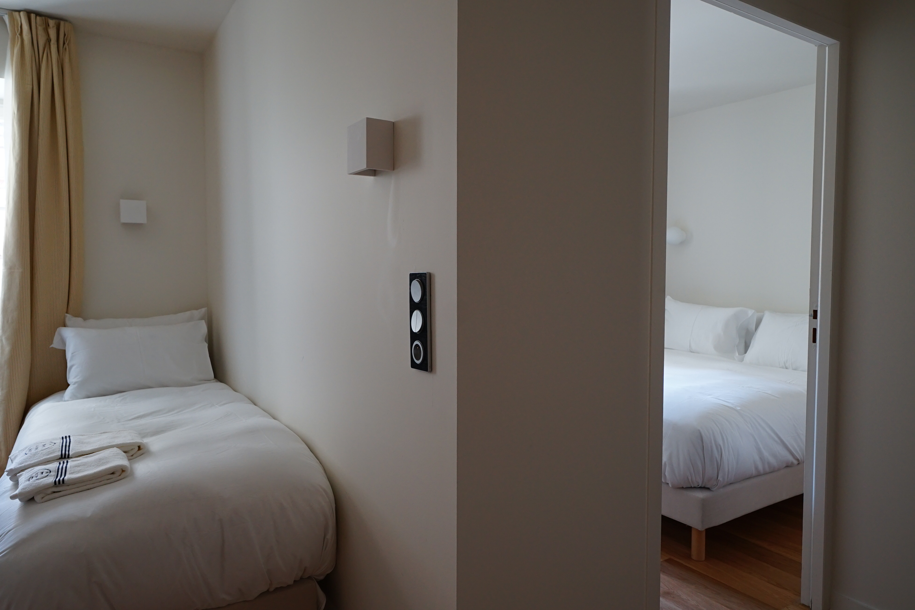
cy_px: 305
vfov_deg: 57.2
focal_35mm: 22
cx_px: 458
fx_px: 559
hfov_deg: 78.6
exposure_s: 1/20
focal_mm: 15
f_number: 4.5
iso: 400
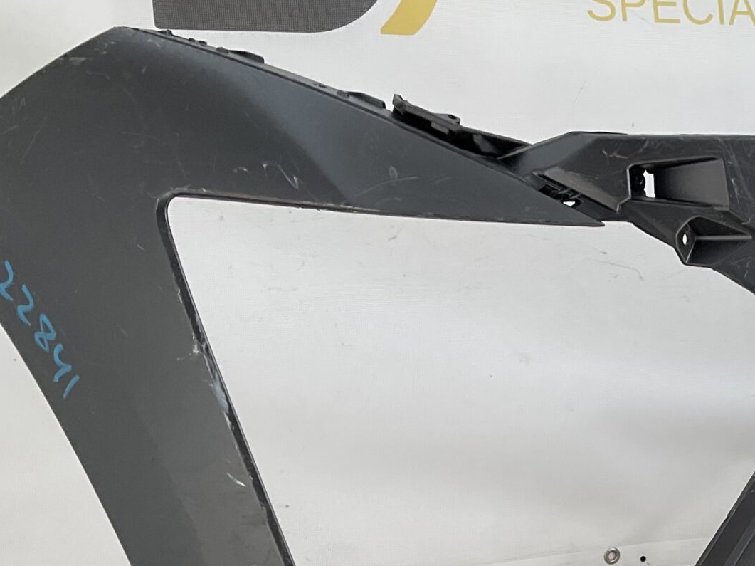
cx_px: 736
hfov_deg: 26.5
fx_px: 1526
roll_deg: -2.1
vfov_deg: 20.1
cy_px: 614
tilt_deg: -17.8
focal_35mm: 70
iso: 16
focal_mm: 3
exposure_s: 1/250
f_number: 1.8
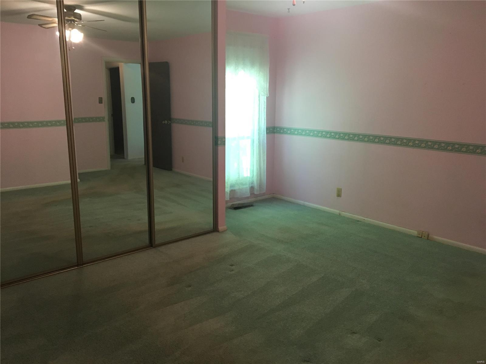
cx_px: 243
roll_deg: -0.7
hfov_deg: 61.7
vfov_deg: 48.2
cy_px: 182
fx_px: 407
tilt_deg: -10.6
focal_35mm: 29
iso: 125
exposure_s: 1/30
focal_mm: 4.15
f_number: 2.2
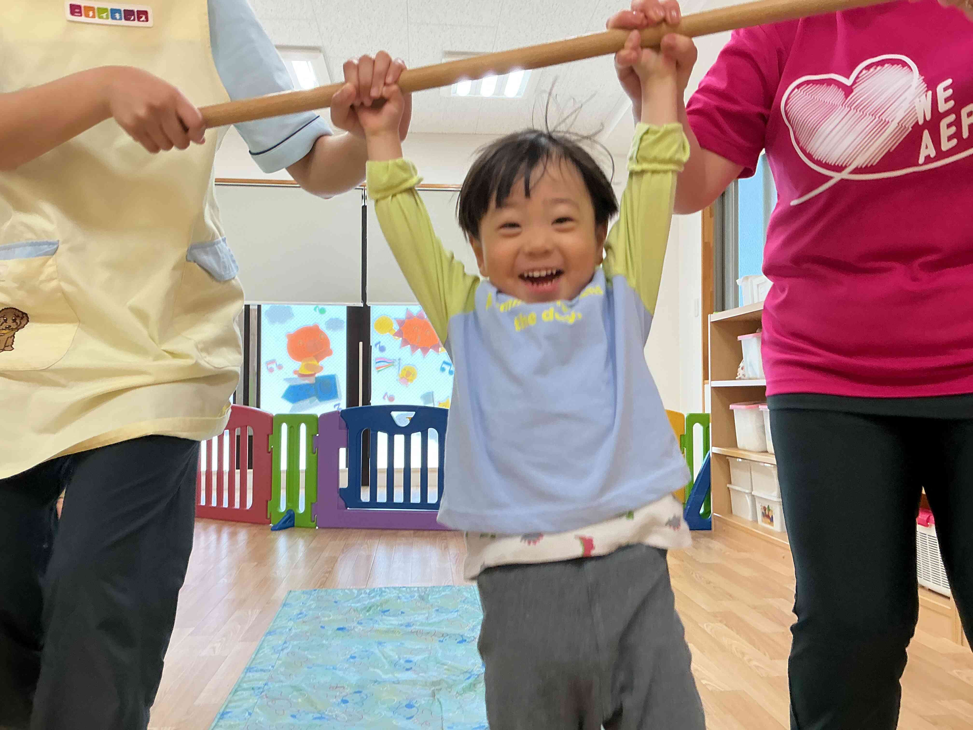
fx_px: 815
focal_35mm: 29
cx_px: 486
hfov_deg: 61.7
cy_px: 365
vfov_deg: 48.2
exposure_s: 1/120
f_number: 1.8
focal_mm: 3
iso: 40
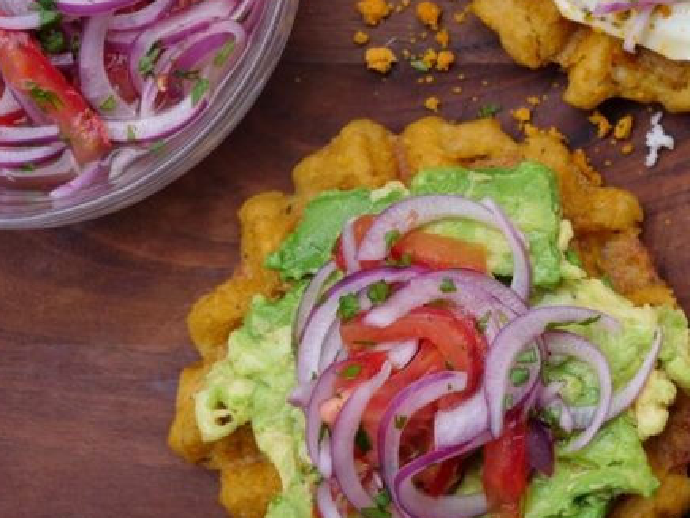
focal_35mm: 108
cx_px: 715
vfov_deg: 13.7
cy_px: 158
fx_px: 2153
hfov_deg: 17.7
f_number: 3.4
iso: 250
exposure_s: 1/60
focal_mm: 23
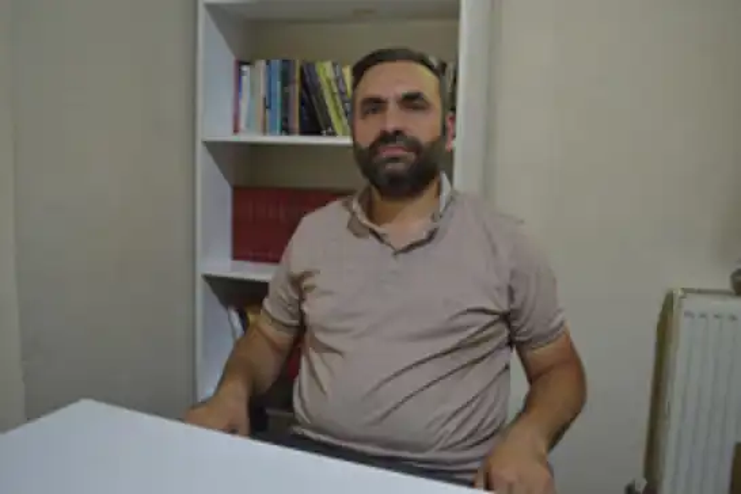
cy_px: 247
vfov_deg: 43.6
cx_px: 370
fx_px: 617
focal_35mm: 30
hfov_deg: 61.9
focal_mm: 20
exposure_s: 1/30
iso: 400
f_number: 3.8
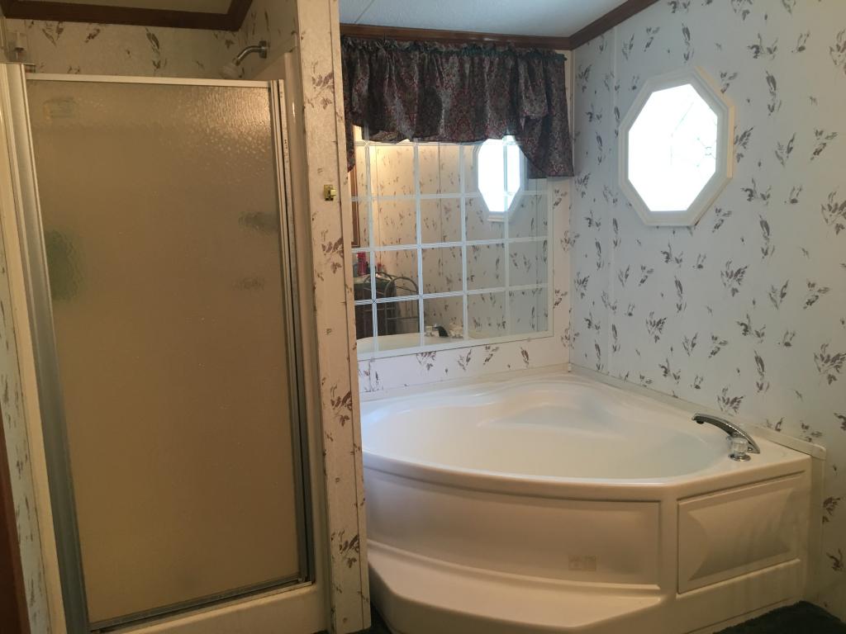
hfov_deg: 61.7
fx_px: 709
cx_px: 423
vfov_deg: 48.2
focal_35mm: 29
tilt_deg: -9.2
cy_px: 317
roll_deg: +2.3
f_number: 2.2
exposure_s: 1/30
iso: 100
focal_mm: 4.15
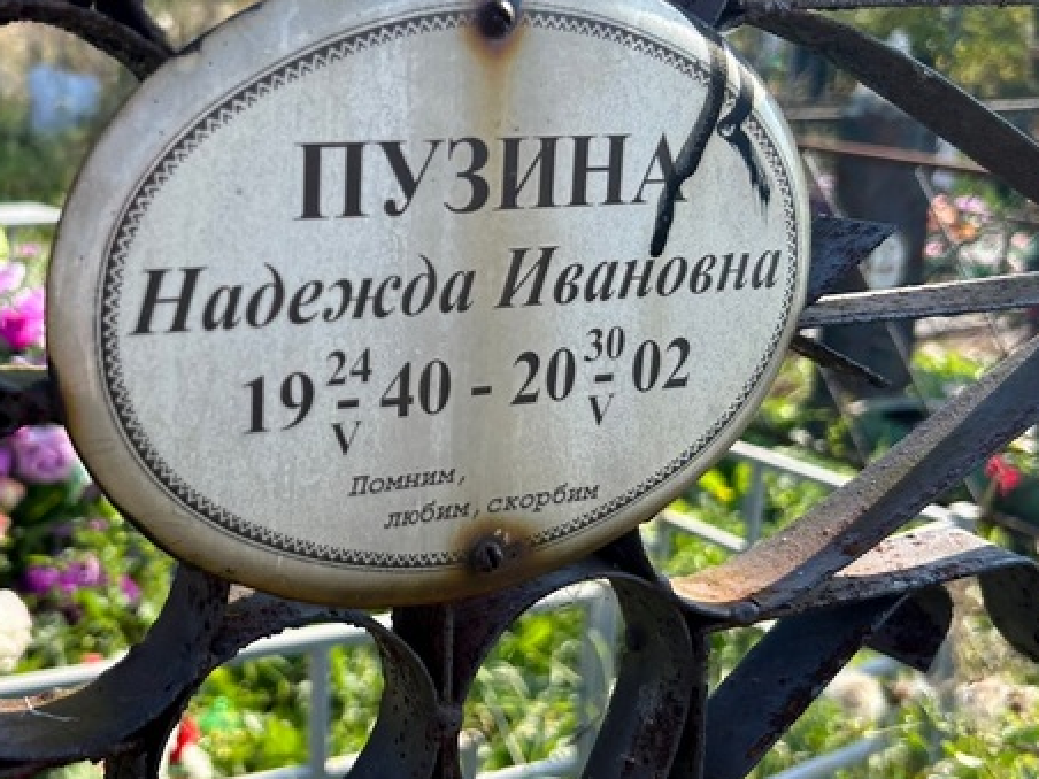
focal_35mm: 46
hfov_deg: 40.1
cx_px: 264
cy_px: 358
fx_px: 1381
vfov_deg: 31.5
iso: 50
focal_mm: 5.7
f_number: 1.5
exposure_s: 1/1209
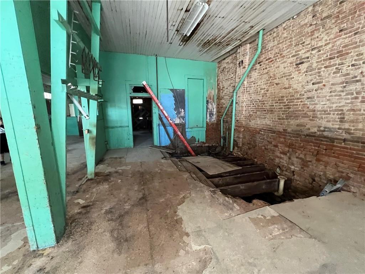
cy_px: 137
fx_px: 137
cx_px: 182
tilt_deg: -15.8
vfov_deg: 89.9
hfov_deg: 106.2
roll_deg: -1.2
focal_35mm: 13
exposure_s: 1/58
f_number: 1.8
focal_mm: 1.57
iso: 1000
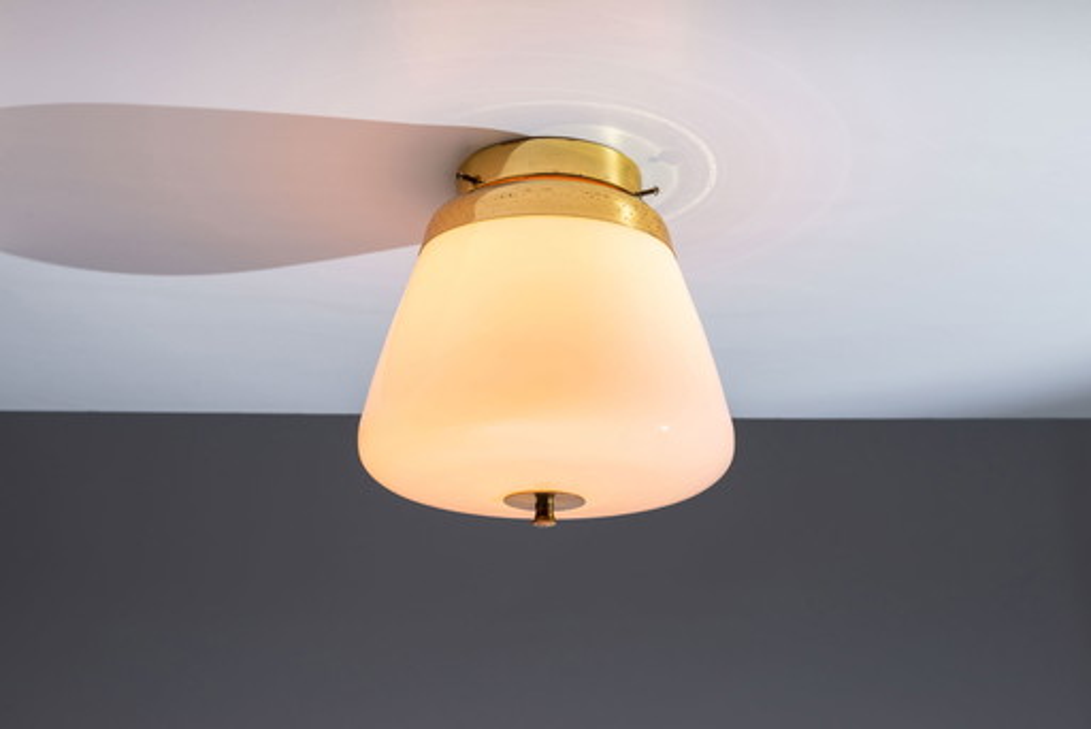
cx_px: 546
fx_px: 1516
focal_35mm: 50
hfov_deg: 39.6
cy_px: 364
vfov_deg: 27.0
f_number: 9
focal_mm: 50
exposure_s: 1
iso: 200
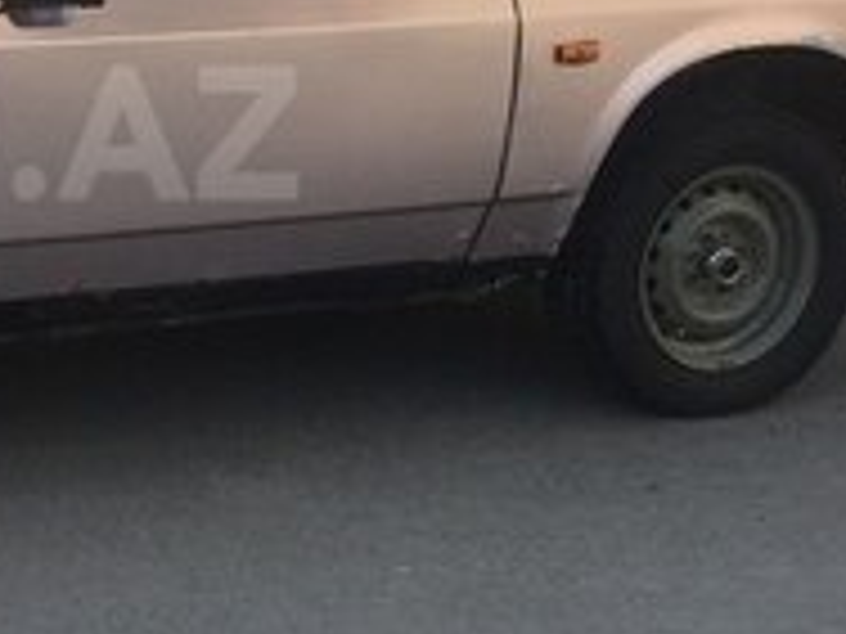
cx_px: -162
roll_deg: -2.4
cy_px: 133
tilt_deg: -12.6
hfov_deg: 18.3
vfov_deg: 14.4
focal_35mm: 102
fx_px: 2493
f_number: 2.2
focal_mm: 4.15
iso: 32
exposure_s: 1/549
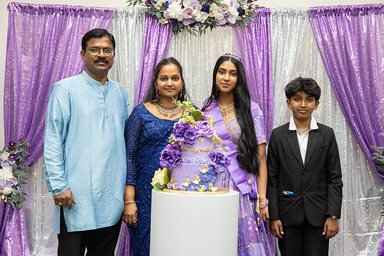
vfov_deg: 27.4
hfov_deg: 40.1
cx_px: 192
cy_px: 128
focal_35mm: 49
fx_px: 526
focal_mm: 49
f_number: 3.5
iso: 1000
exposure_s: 1/160
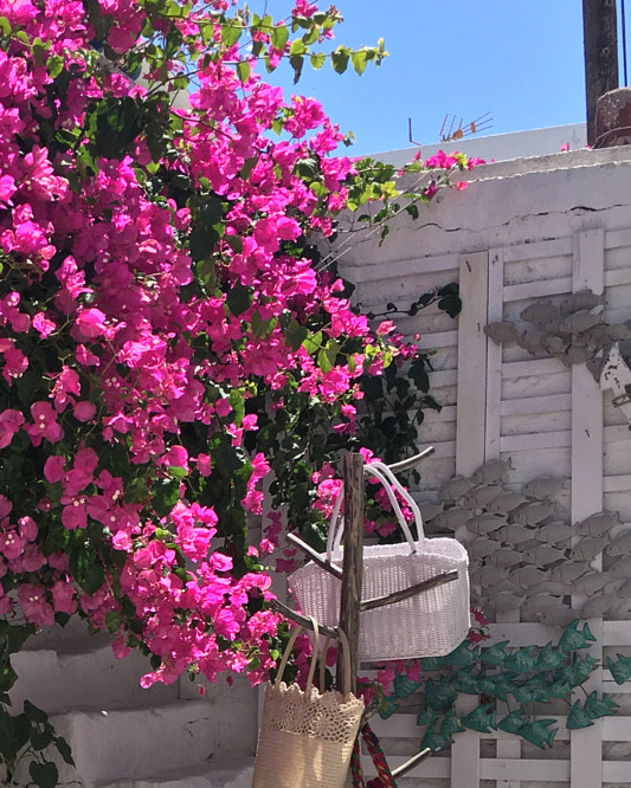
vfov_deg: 26.1
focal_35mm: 68
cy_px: 835
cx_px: -71
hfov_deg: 21.3
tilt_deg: -4.9
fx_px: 1587
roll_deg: +1.7
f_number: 2.2
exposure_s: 1/1202
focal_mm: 4.15
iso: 25
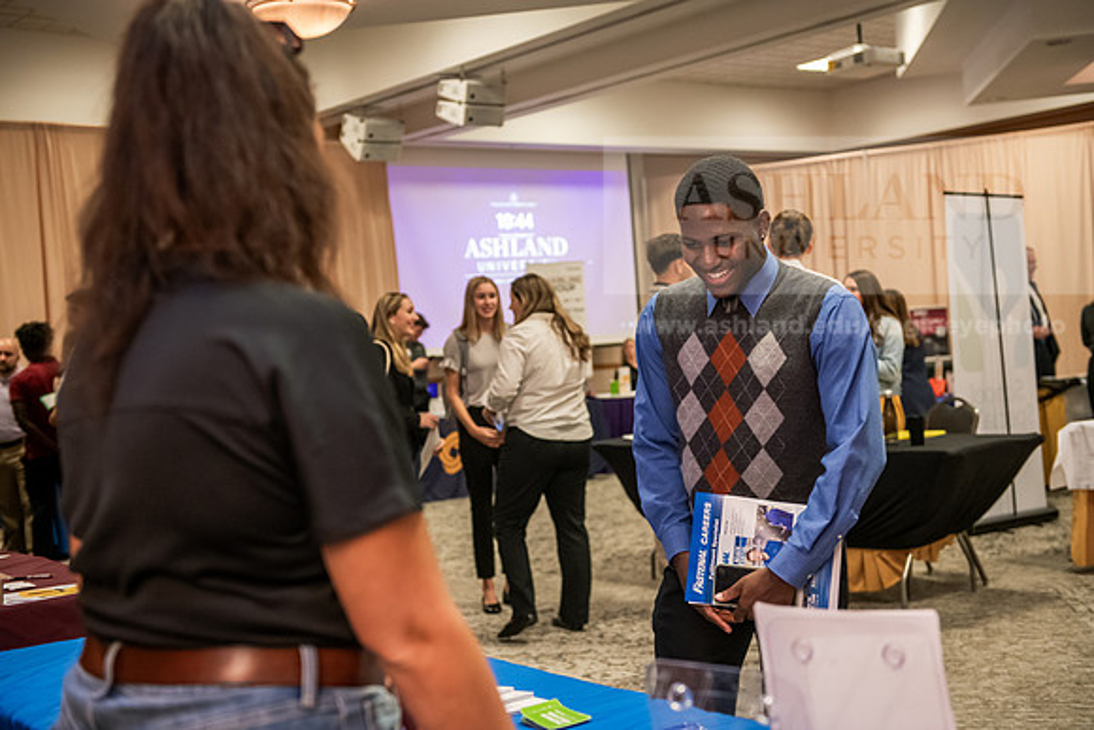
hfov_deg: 39.6
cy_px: 365
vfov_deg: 27.0
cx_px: 547
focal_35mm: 50
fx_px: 1520
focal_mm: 50
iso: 2500
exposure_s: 1/200
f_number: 3.2
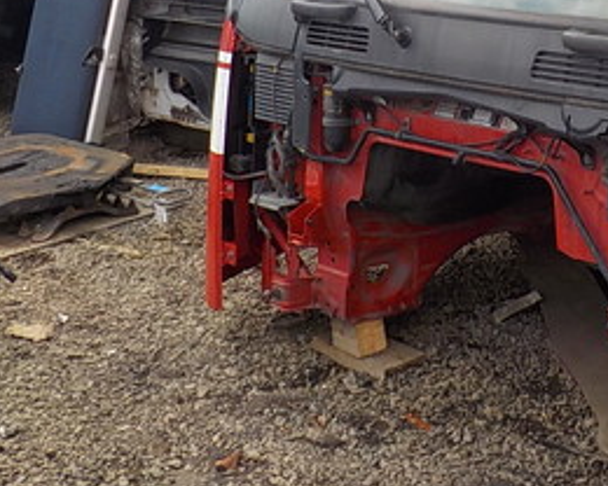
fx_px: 1296
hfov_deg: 25.6
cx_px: 543
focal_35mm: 72
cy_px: -35
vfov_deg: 20.4
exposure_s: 1/320
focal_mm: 4.1
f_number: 3.3
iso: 125
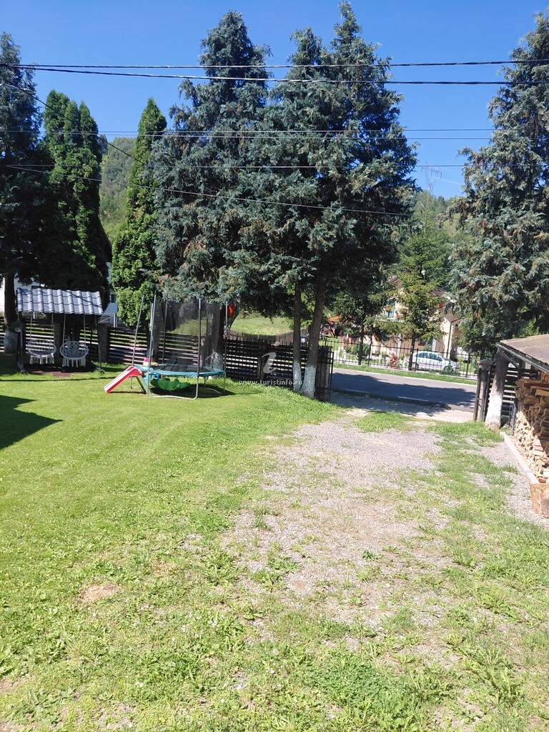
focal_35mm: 25
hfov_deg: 54.9
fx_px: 529
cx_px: 274
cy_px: 366
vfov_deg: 69.4
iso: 50
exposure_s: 1/1237
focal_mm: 4.69
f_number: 1.8
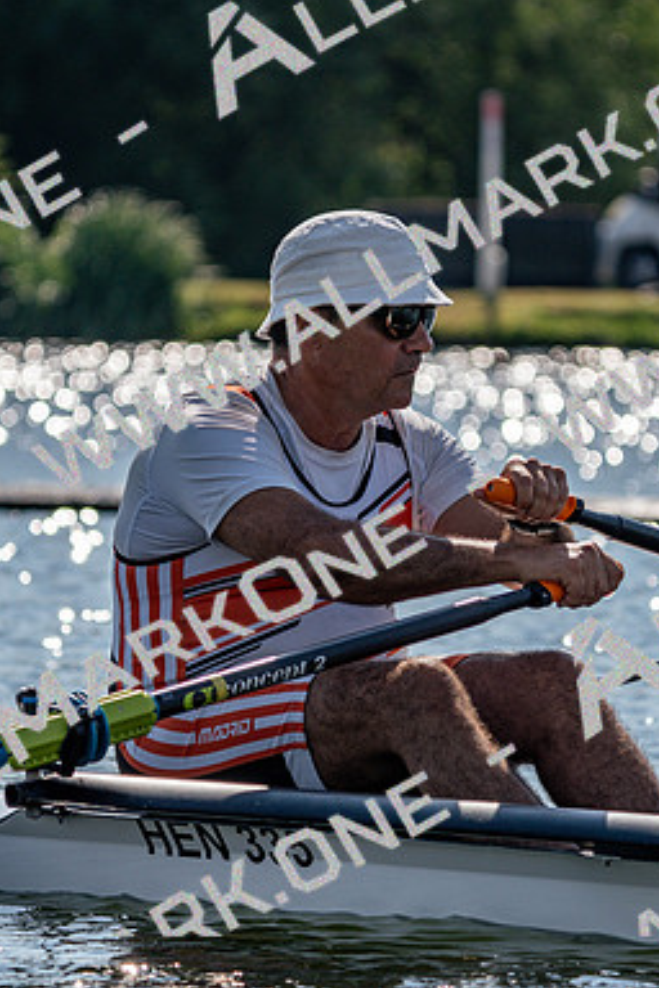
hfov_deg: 4.6
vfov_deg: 6.8
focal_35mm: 302
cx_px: 350
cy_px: 495
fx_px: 8292
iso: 100
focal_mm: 200
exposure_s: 1/1600
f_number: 5.6
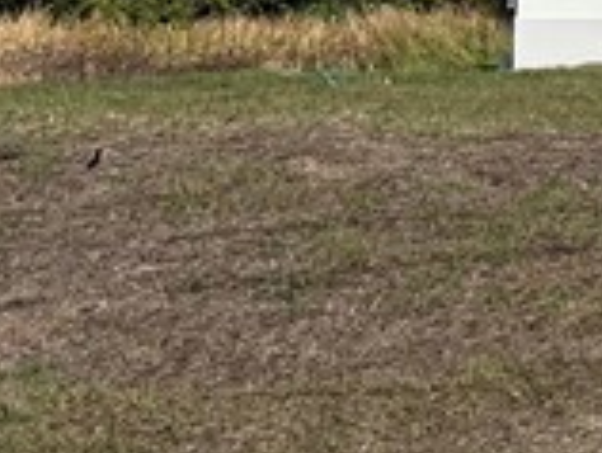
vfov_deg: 8.7
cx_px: 1562
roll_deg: +0.2
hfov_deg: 9.9
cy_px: -171
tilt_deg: +1.6
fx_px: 2926
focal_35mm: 168
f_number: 1.5
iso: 50
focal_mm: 5.7
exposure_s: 1/8000
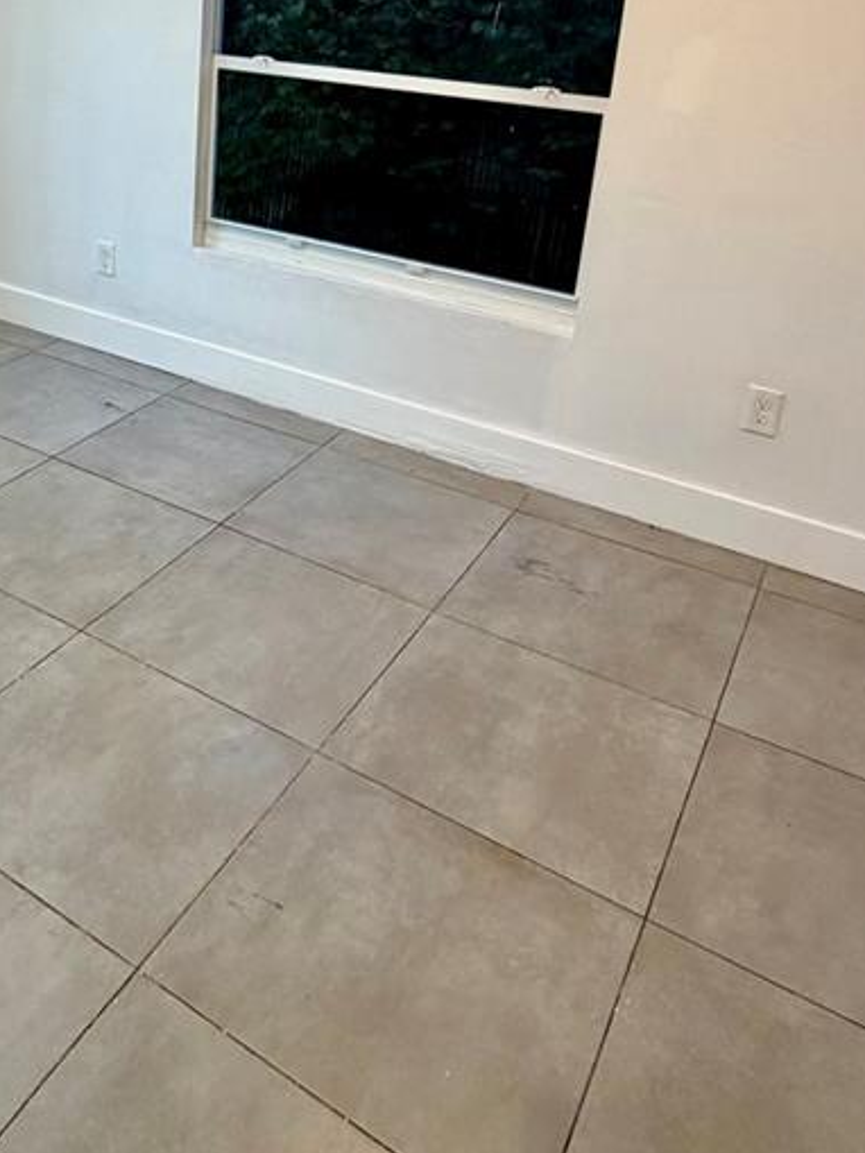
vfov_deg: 52.5
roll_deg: -1.4
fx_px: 1099
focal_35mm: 33
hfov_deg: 40.1
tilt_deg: -17.8
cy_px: 265
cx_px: 106
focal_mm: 2.22
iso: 200
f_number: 2.2
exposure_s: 1/120
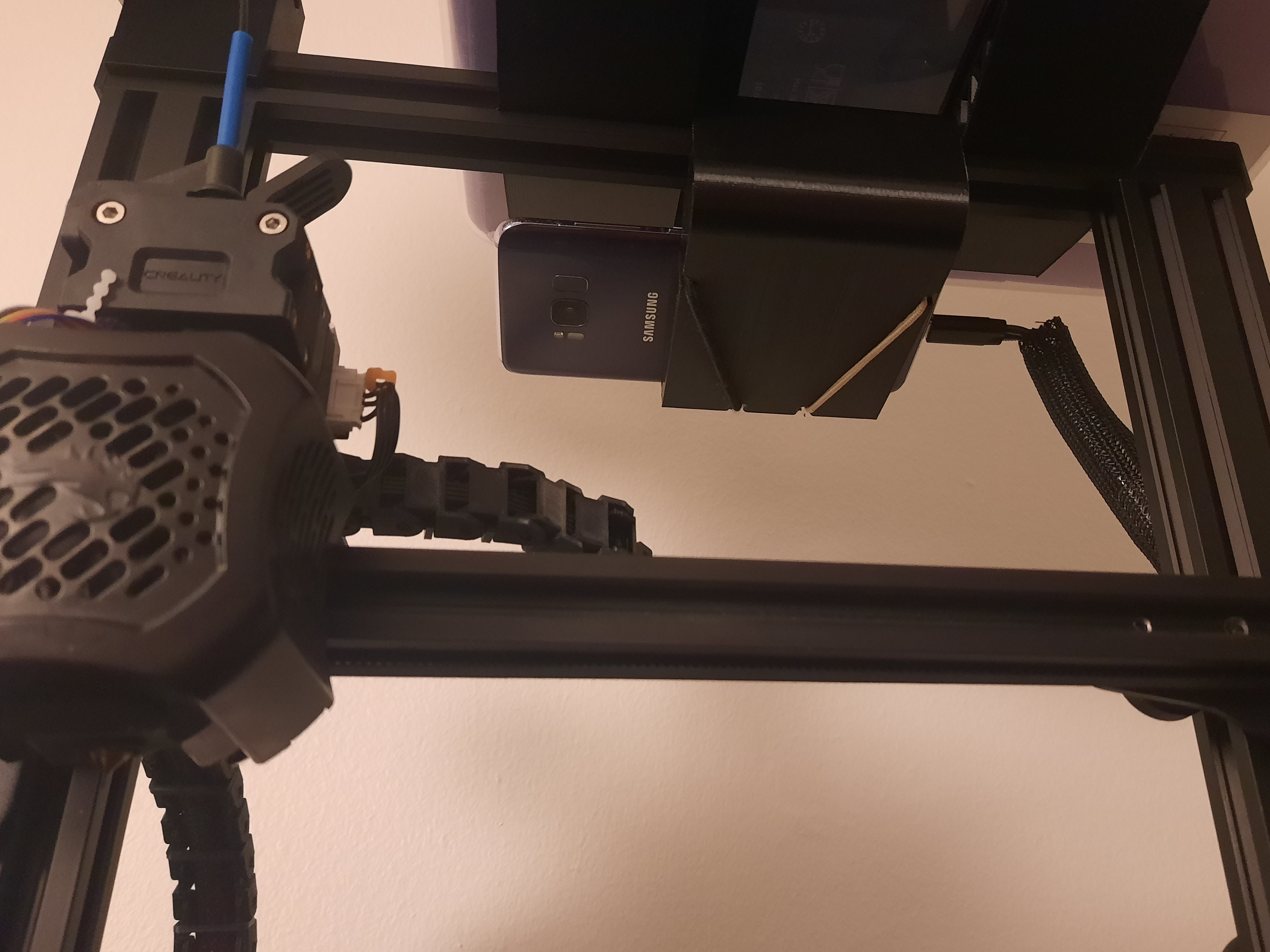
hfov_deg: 61.6
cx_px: 690
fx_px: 1064
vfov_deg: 48.2
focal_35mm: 29
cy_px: 515
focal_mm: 4.6
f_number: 2
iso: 640
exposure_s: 1/20
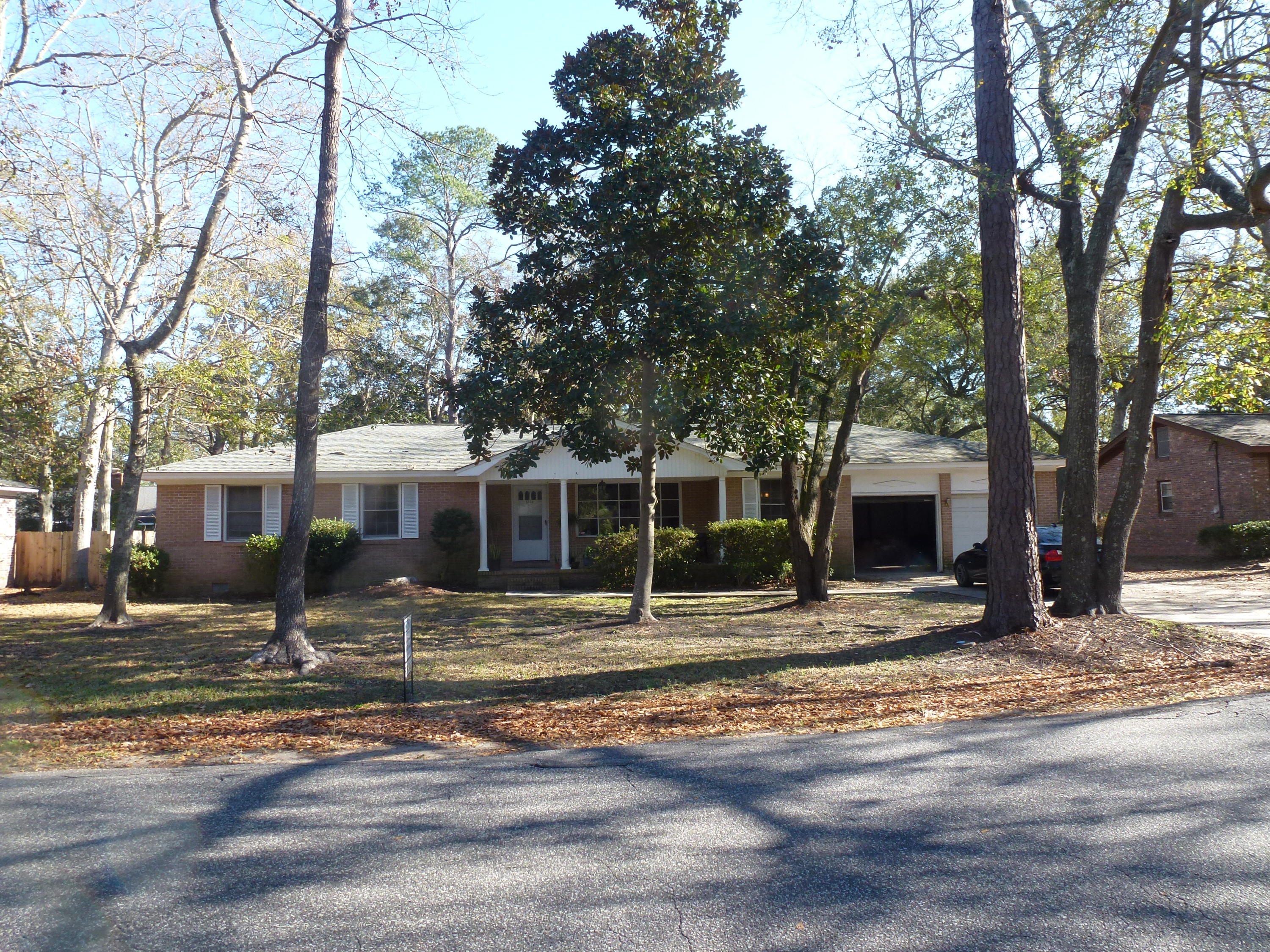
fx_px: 881
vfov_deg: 56.8
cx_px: 635
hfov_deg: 71.6
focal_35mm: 24
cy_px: 476
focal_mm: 4.3
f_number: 4
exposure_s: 1/125
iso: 100
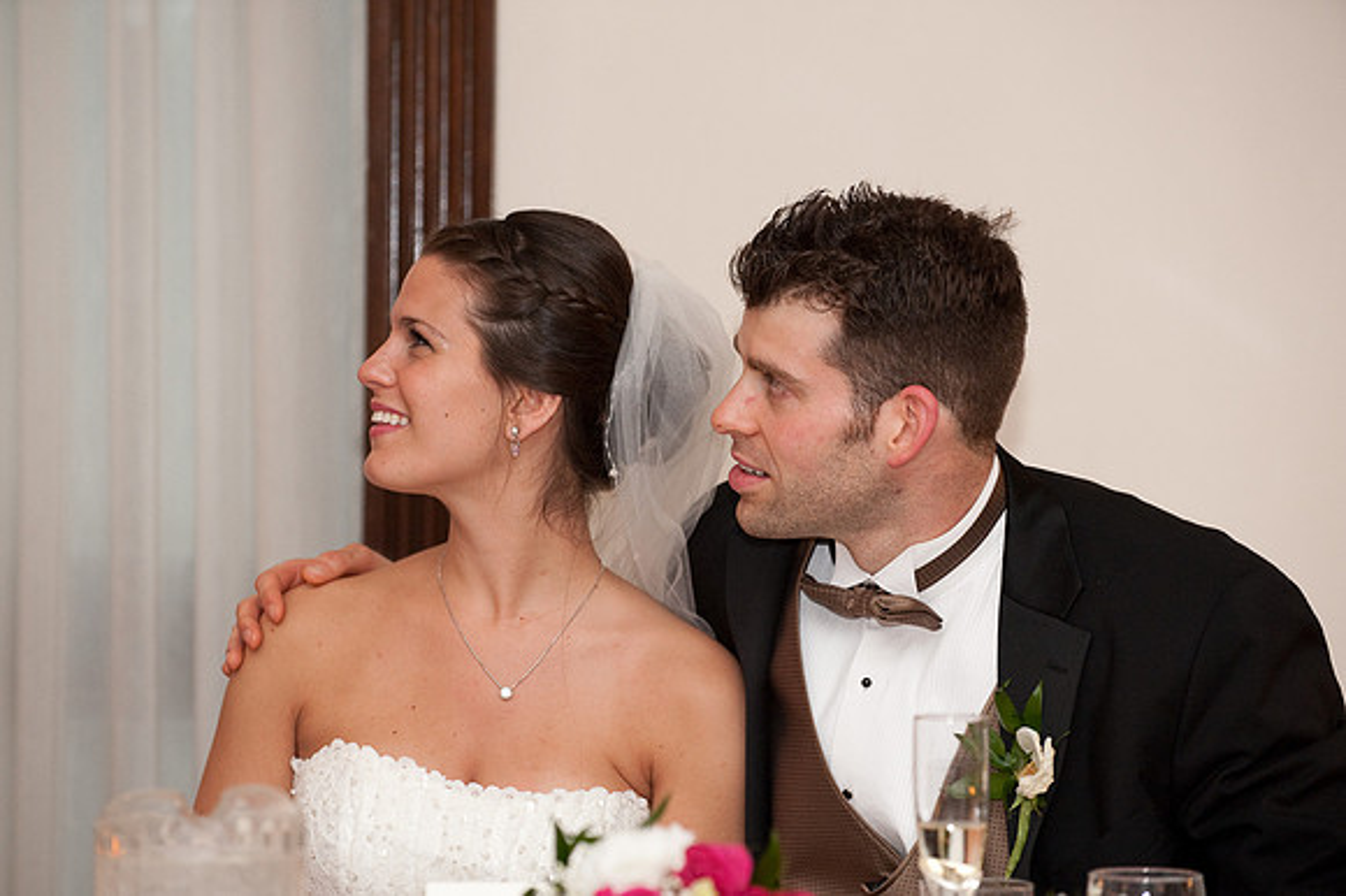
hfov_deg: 13.7
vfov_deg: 9.1
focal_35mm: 150
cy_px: 448
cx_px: 673
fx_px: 5605
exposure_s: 1/60
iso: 2000
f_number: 5
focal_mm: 150
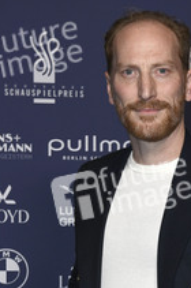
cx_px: 161
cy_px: 259
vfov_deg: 18.3
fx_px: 878
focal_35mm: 110
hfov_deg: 12.3
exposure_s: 1/250
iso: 400
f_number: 5.6
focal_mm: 58
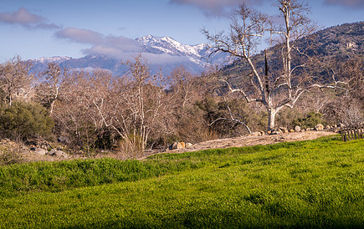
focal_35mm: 95
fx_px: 944
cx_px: 169
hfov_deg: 21.8
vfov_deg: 13.8
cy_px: 110
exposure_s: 1/80
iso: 72
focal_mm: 70
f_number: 8
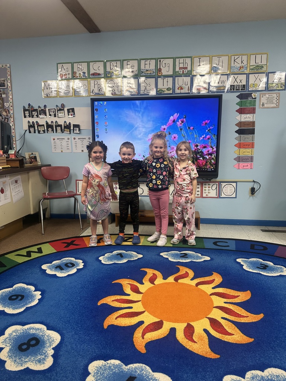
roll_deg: +0.7
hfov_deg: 56.8
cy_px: 190
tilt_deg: -8.2
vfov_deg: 71.6
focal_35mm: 24
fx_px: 264
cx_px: 143
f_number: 1.78
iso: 160
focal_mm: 6.86
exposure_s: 1/120
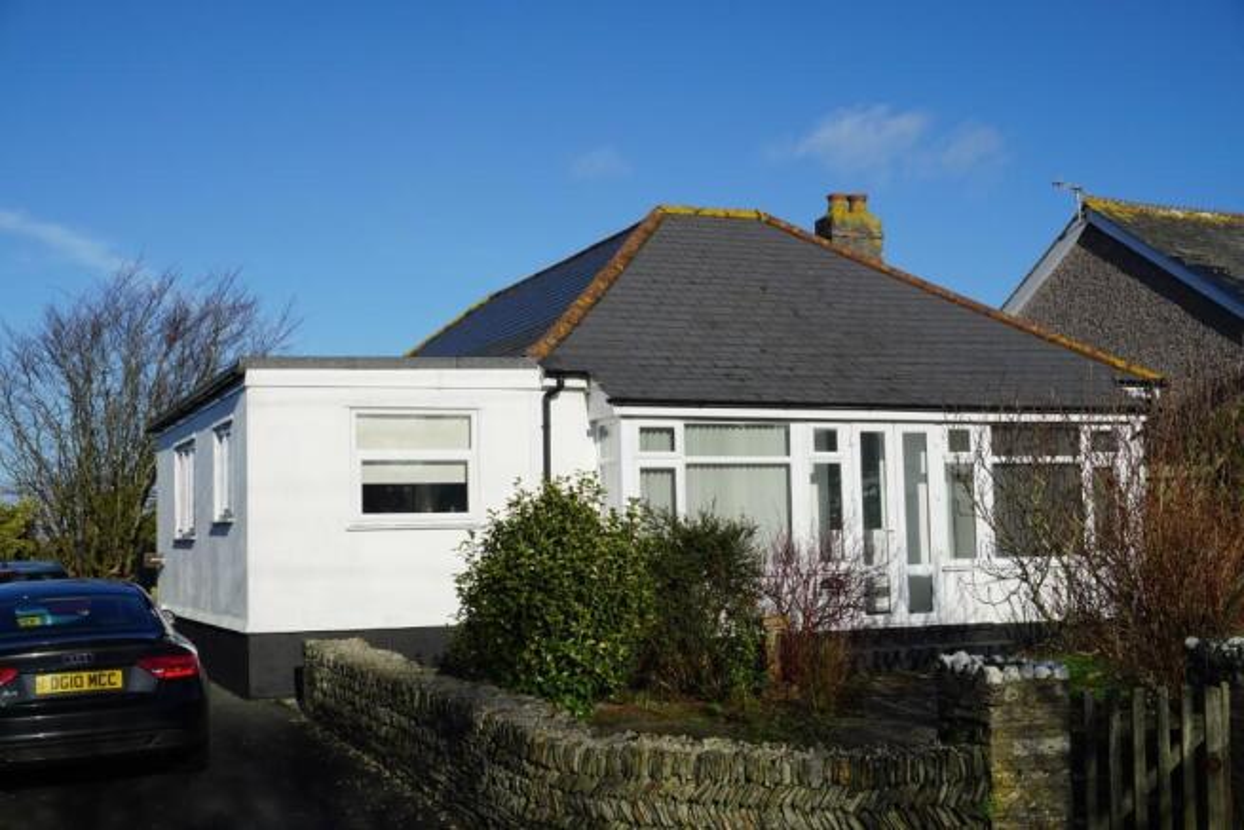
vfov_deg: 29.9
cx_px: 622
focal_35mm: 45
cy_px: 415
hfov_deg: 43.6
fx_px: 1555
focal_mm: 30
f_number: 11
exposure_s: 1/250
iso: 100
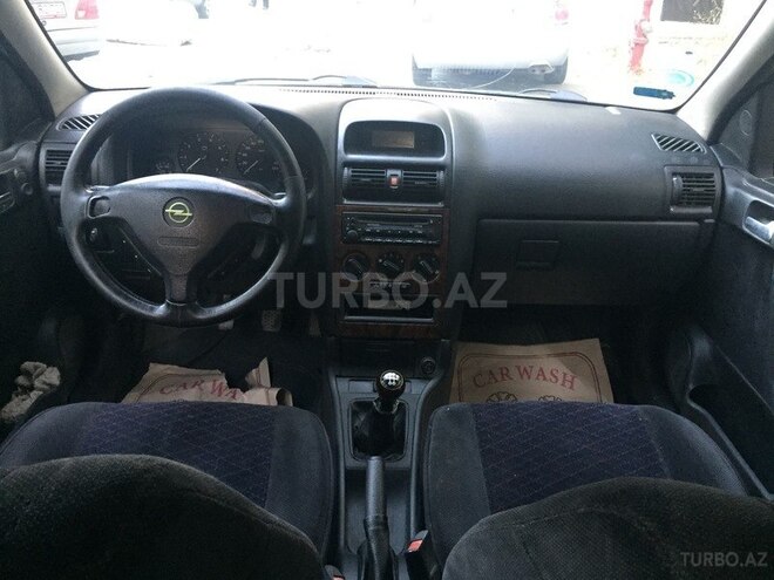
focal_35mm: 29
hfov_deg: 61.7
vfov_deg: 48.2
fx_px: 648
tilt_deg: -25.4
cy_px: 290
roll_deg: -3.5
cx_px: 387
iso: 250
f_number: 2.2
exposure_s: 1/17
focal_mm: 4.15
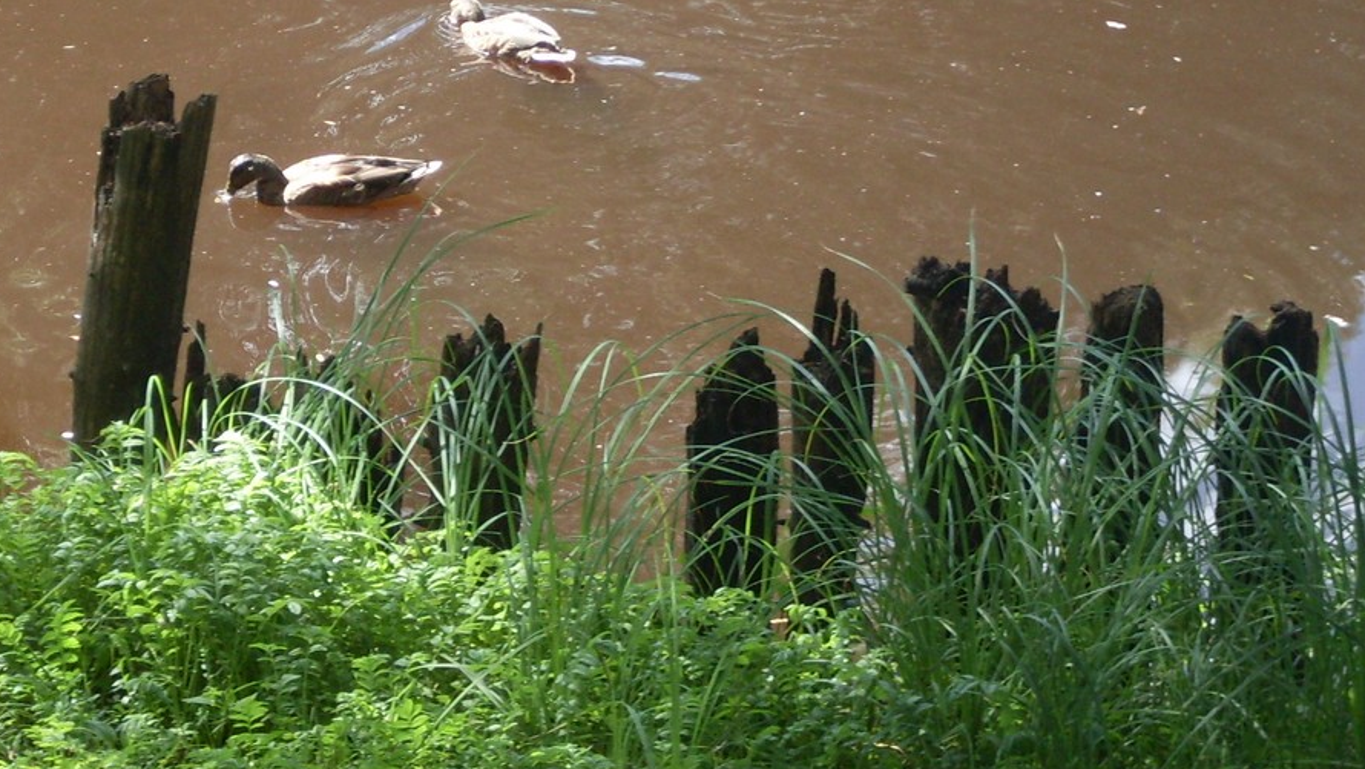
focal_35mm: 200
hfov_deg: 10.7
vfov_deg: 6.1
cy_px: 111
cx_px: 281
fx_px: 7240
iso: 100
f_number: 5.2
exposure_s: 1/60
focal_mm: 18.9
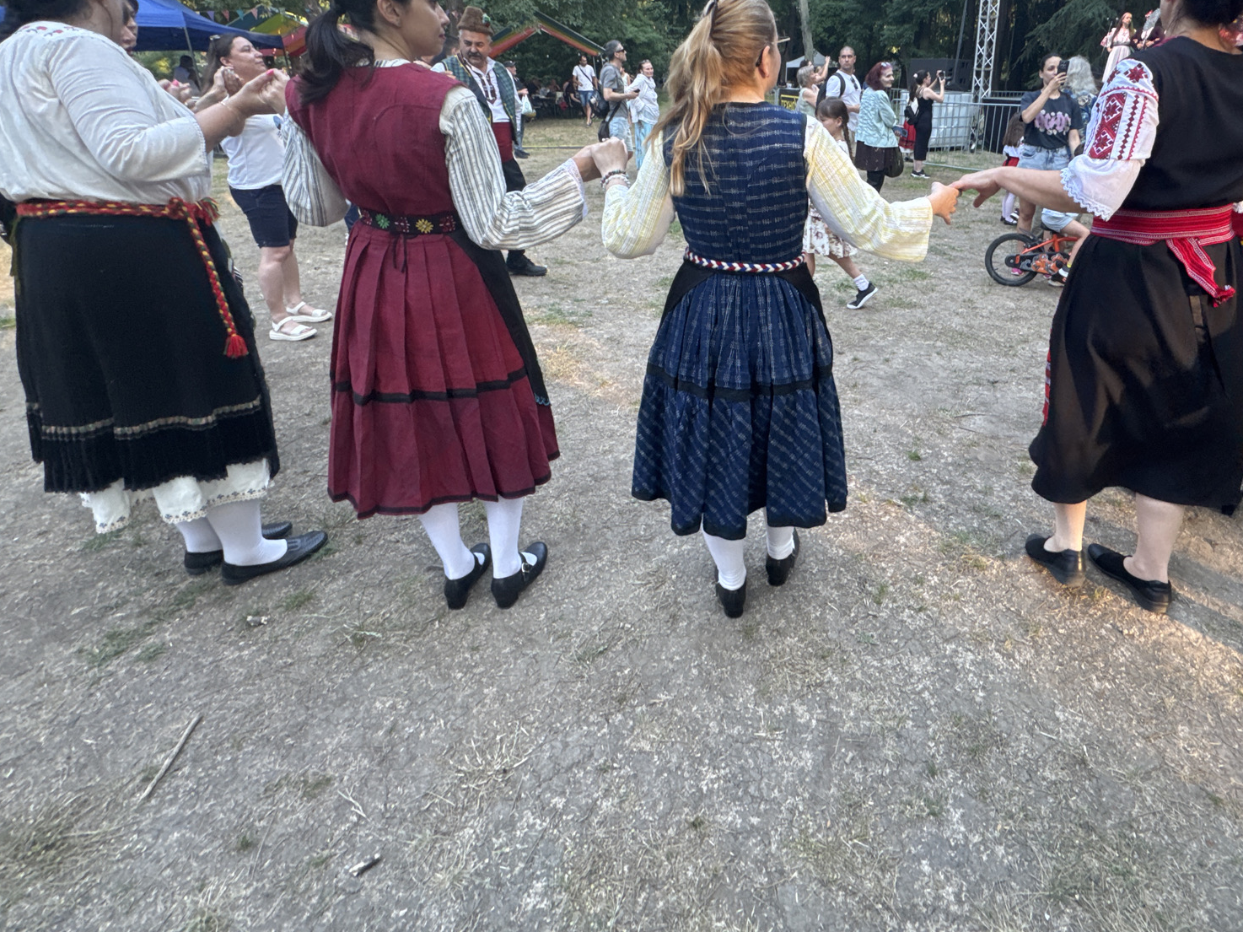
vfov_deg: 67.1
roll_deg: -0.4
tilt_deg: -18.6
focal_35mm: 19
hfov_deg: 83.2
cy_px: 323
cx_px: 770
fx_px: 682
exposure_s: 1/99
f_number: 2.2
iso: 125
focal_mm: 2.22
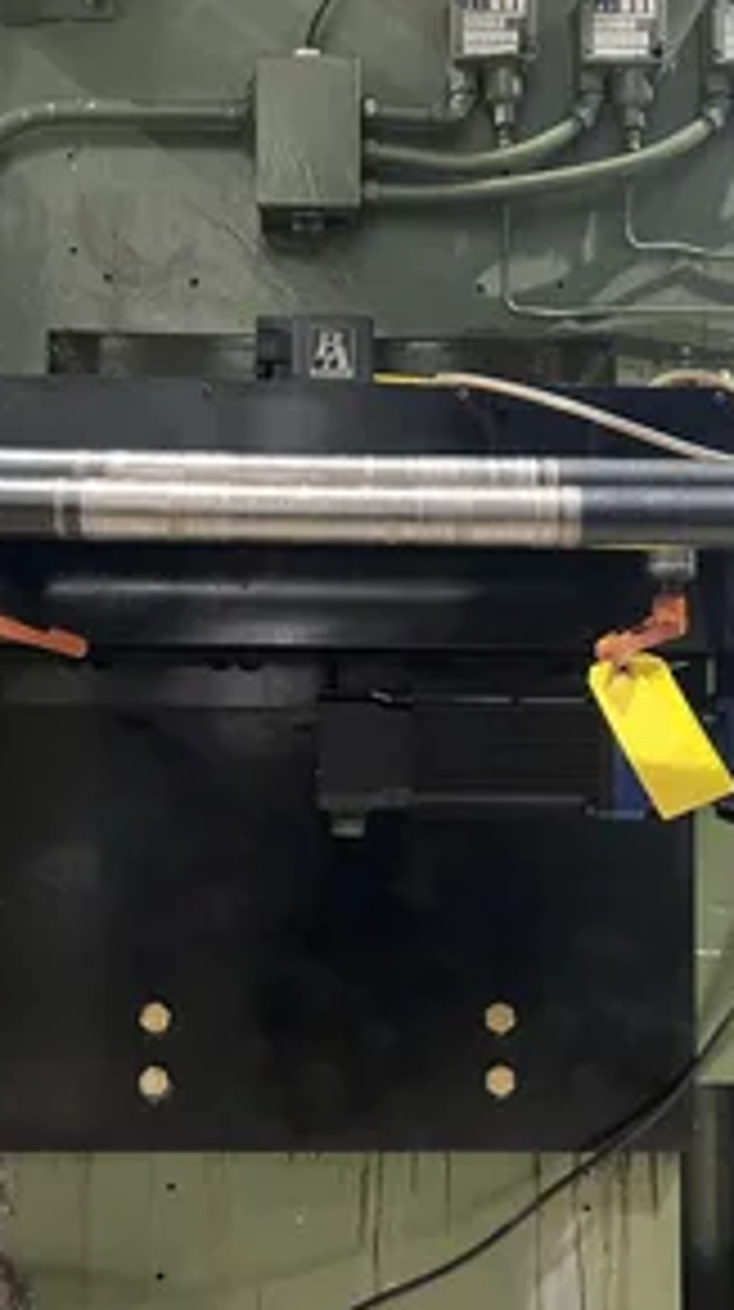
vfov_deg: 51.7
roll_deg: +0.3
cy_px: 653
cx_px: 383
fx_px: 1354
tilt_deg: +2.7
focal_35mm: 39
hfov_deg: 30.3
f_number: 1.5
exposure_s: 1/60
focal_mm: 5.7
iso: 500
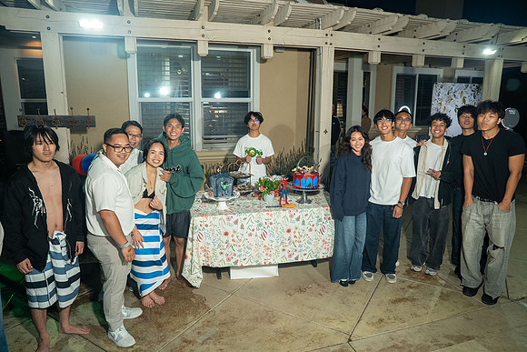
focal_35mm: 24
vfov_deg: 53.2
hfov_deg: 73.7
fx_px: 351
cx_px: 264
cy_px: 176
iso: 640
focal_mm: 24
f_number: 2.8
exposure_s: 1/160
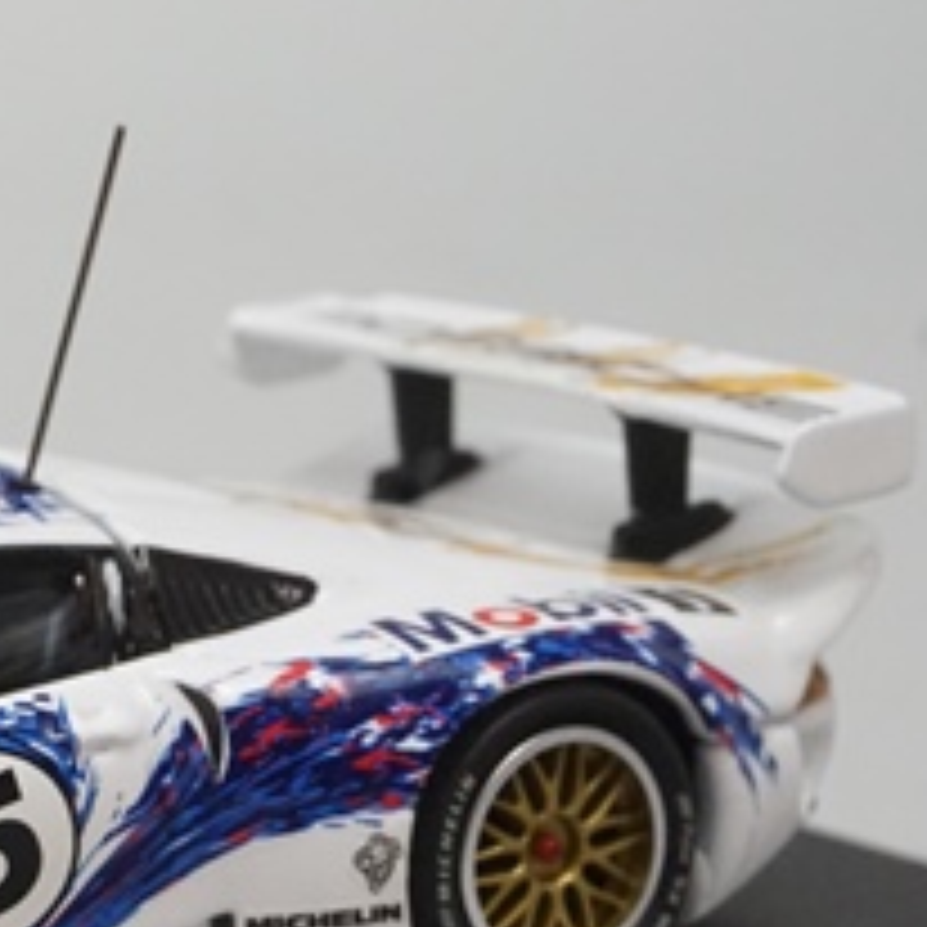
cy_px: 794
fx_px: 5029
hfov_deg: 10.3
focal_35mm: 166
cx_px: -320
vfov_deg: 10.5
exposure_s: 1/40
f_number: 11
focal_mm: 42
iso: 3200
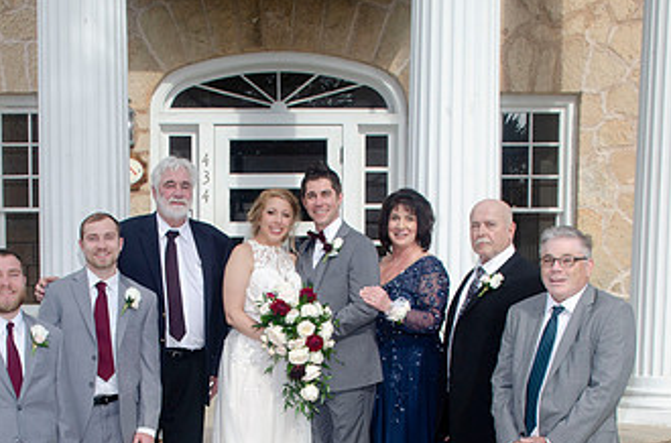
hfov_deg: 34.5
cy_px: 384
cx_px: 281
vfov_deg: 22.8
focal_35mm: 58
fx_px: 1078
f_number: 10
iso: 100
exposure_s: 1/250
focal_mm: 22
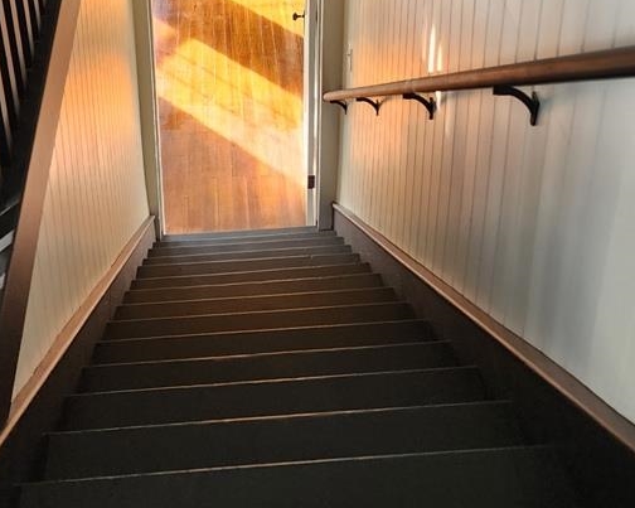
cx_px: 272
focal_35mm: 57
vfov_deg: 24.0
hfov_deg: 33.0
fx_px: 1071
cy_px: -117
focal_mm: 6.4
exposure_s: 1/120
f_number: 1.8
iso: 125
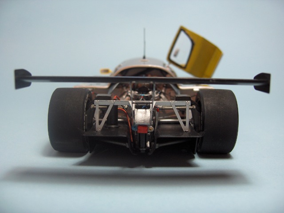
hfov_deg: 47.9
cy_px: 106
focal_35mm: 39
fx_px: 320
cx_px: 142
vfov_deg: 36.8
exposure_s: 1/51.5
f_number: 2.8
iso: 200
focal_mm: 8
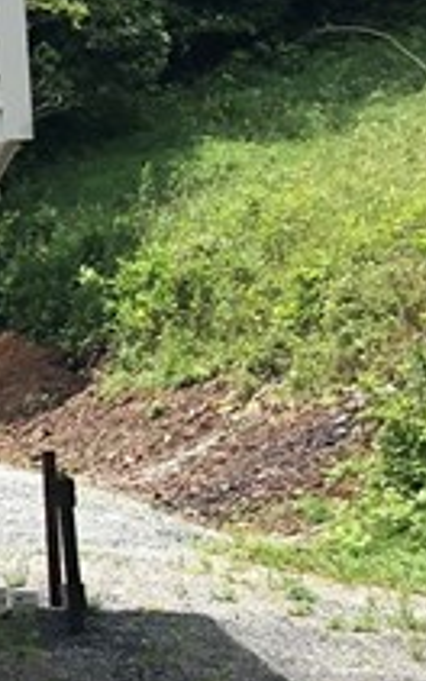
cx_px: -1162
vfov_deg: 14.1
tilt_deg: +10.0
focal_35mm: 144
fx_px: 2673
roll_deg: +0.2
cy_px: -97
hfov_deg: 7.2
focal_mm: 3.99
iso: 20
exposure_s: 1/1333
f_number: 1.8
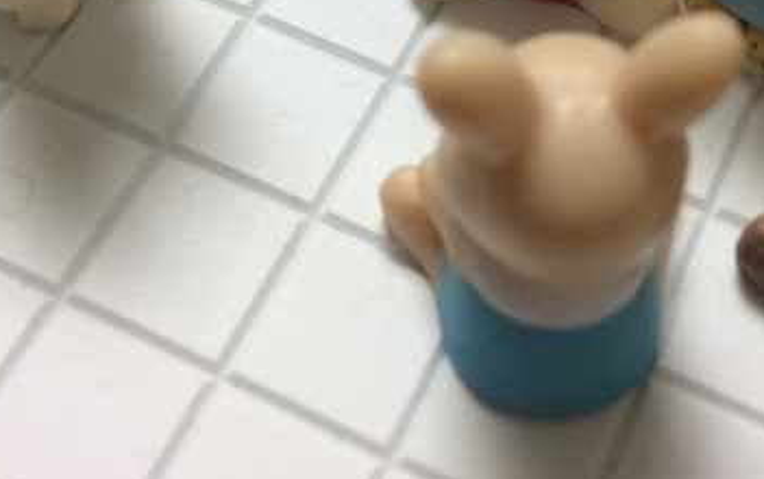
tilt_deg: -51.8
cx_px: 488
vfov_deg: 17.5
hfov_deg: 29.2
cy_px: -135
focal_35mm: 70
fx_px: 1459
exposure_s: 1/33
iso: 125
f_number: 2.2
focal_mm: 4.15
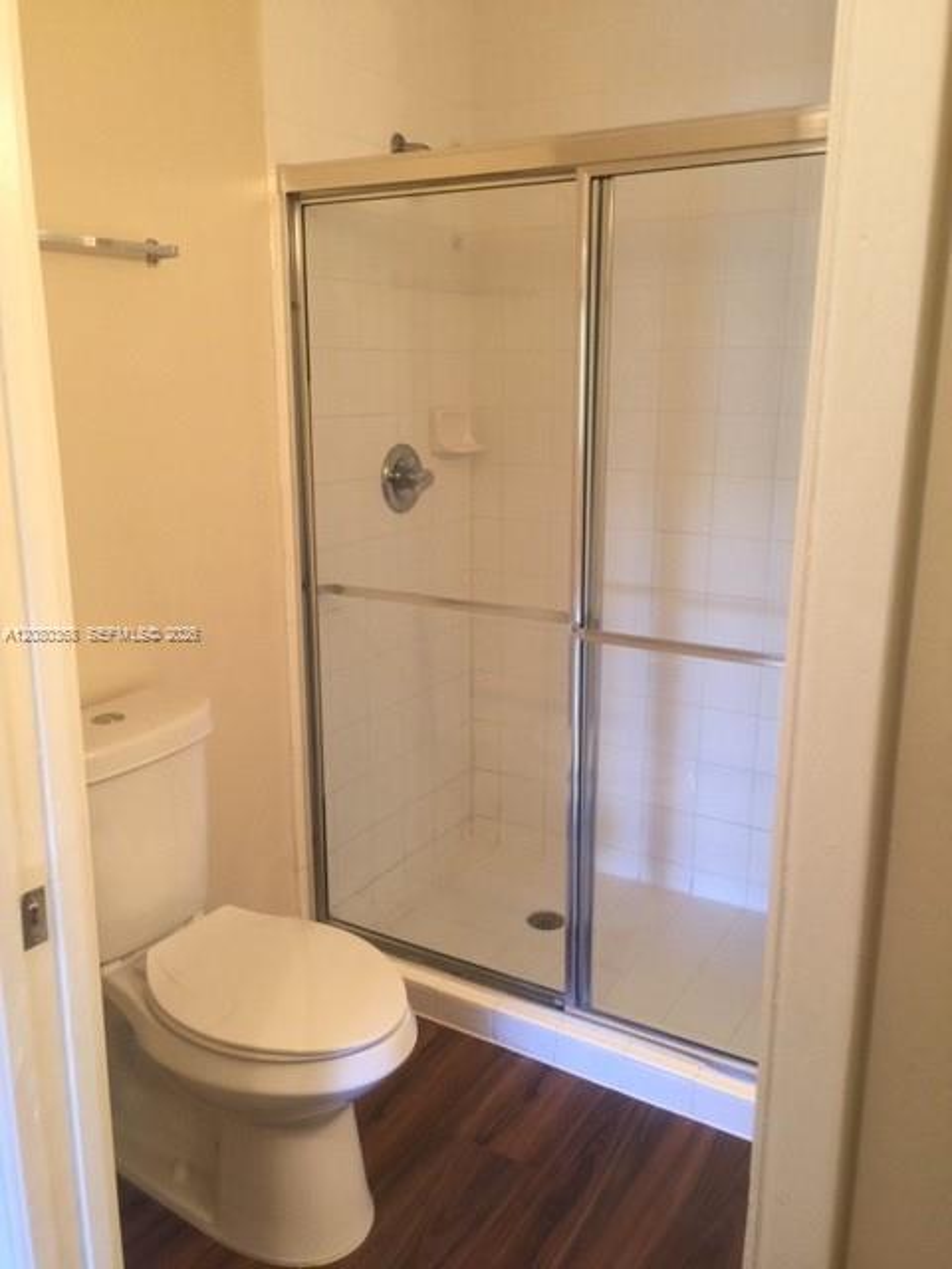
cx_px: 476
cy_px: 634
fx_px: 1063
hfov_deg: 48.2
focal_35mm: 29
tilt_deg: -15.1
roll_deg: +0.2
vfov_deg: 61.7
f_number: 2.2
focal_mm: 4.15
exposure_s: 1/15
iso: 50
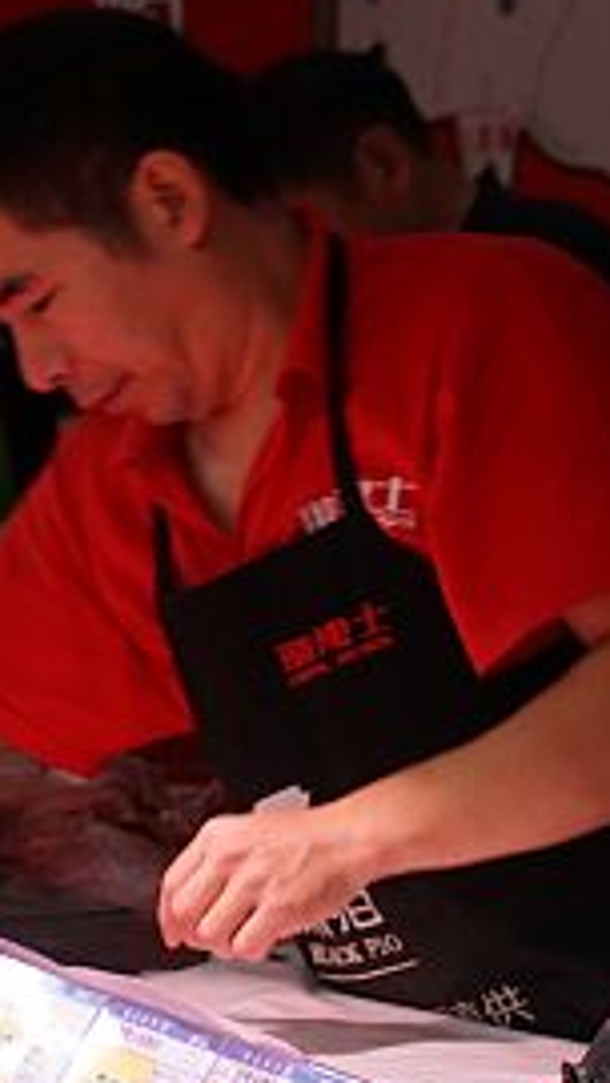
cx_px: -40
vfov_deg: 14.6
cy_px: 1159
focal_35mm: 144
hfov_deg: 8.4
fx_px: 4138
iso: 320
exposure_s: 1/50
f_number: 4
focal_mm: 31
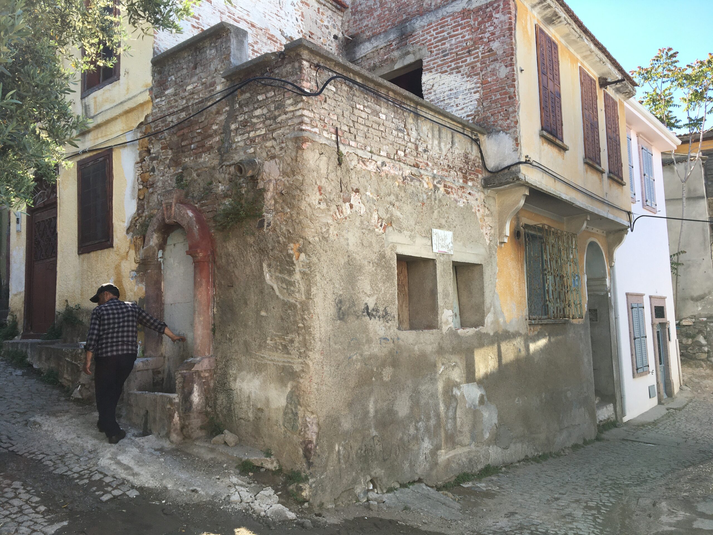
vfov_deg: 48.2
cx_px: 356
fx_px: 597
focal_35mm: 29
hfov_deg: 61.7
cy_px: 268
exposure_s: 1/381
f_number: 2.2
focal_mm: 4.15
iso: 25
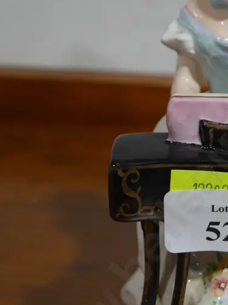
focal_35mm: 135
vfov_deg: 14.6
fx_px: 1187
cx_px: 228
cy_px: 149
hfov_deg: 10.9
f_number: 5.4
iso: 800
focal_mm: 33
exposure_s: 1/80
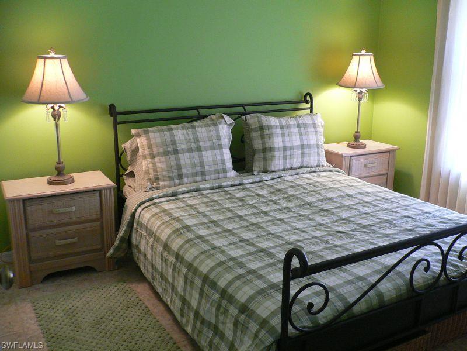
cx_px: 234
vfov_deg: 40.7
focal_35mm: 35
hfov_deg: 52.6
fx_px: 472
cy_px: 176
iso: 200
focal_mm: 5.8
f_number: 2.8
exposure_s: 1/15
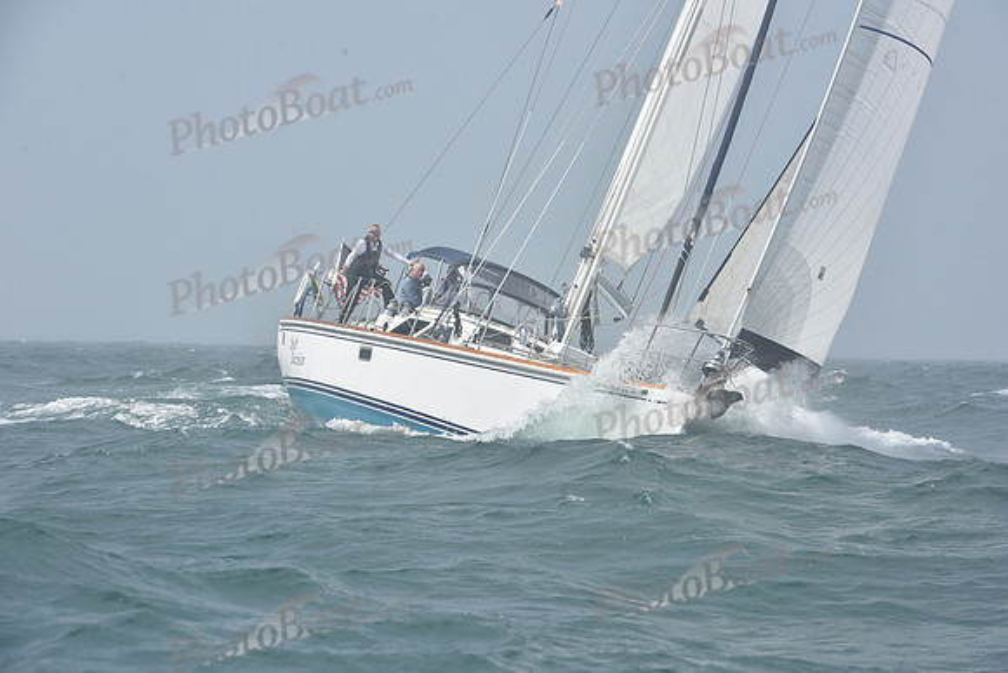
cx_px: 504
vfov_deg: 9.2
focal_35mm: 150
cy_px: 336
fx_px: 4201
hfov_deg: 13.7
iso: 320
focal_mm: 150
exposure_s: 1/800
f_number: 13
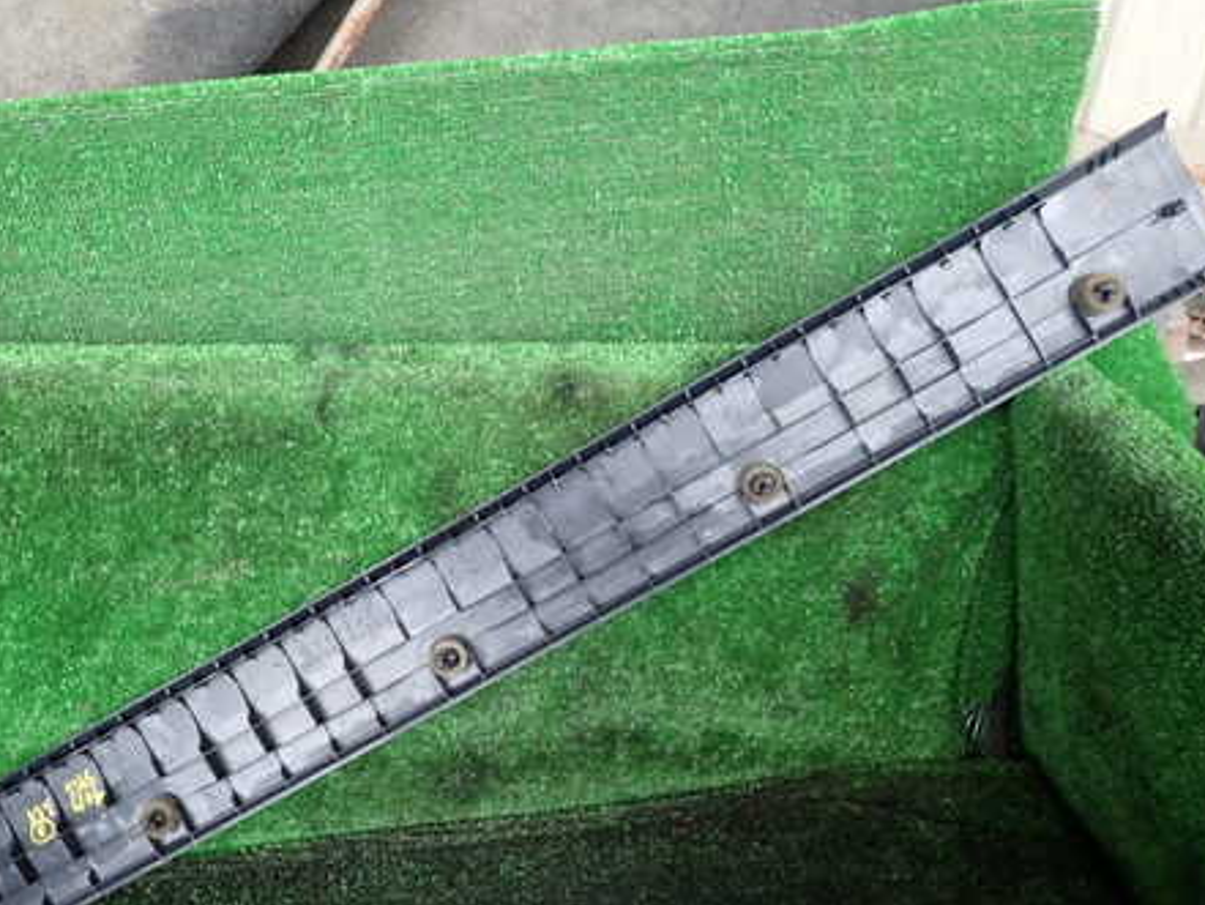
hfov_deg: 53.6
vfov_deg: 41.8
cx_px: 489
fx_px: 1184
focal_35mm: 34
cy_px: 495
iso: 200
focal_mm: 4.5
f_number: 2
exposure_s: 1/50
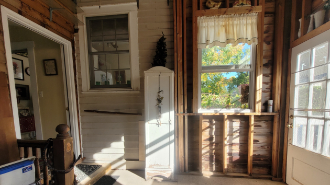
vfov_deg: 69.5
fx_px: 131
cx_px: 173
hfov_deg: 102.9
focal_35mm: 15
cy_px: 114
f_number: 2.2
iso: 40
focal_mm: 1.74
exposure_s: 1/202
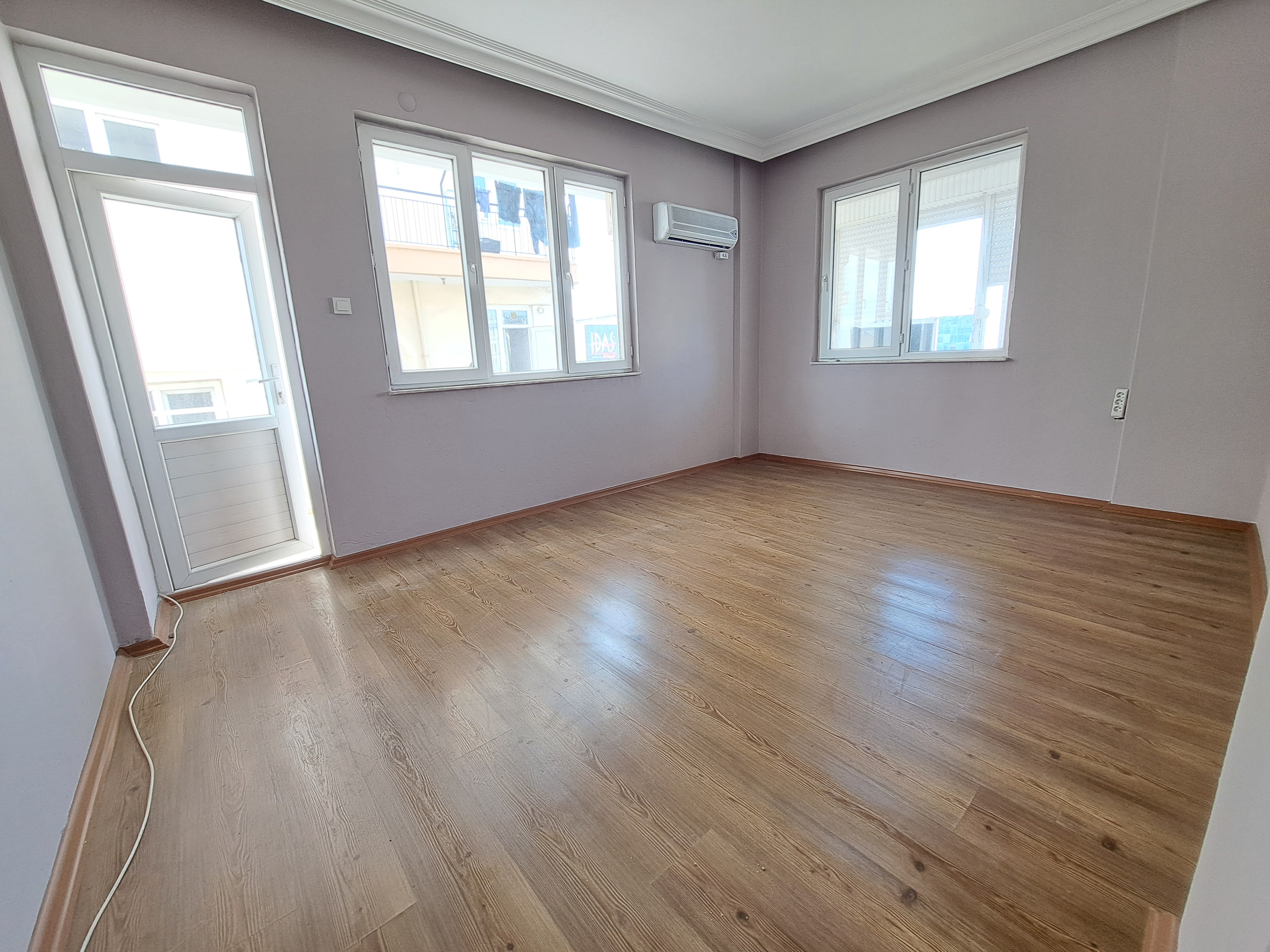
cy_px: 476
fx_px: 477
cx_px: 635
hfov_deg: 106.2
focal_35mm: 13
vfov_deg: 89.9
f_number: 2.2
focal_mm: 1.74
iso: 50
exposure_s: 1/40
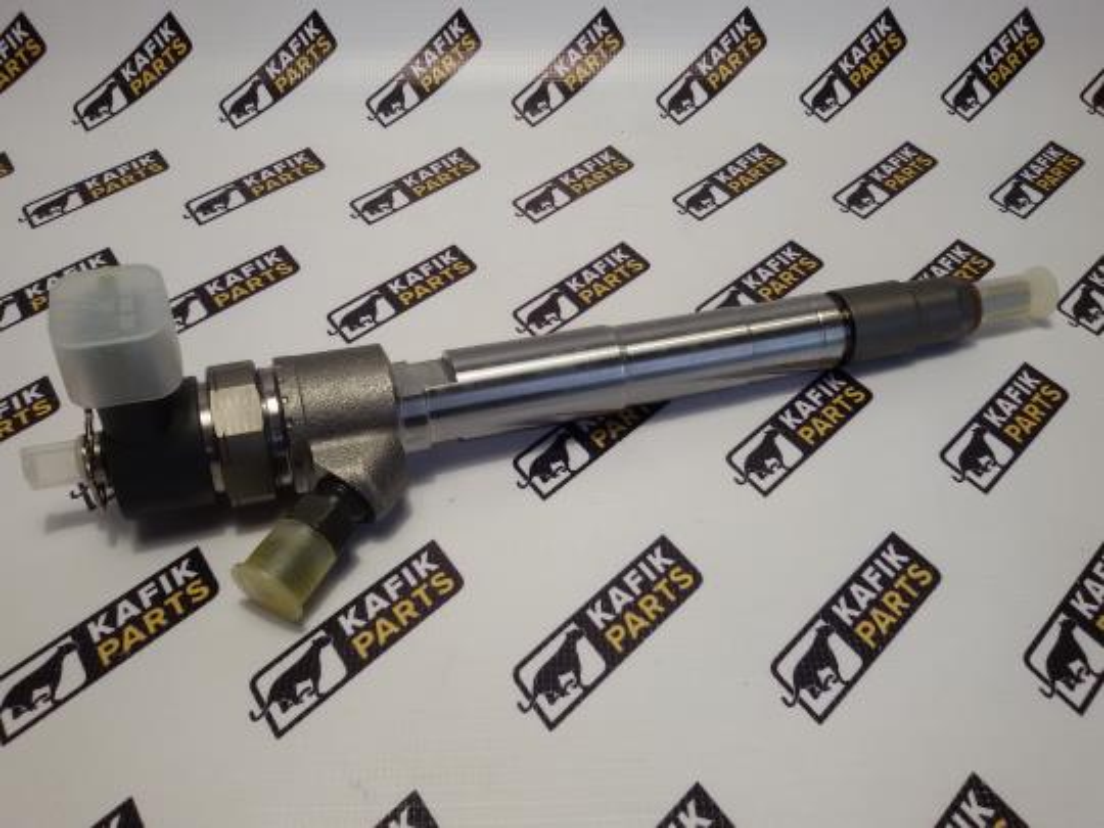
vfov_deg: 45.4
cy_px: 414
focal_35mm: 31
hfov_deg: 58.4
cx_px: 552
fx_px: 989
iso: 40
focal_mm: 2.93
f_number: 2.4
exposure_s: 1/33
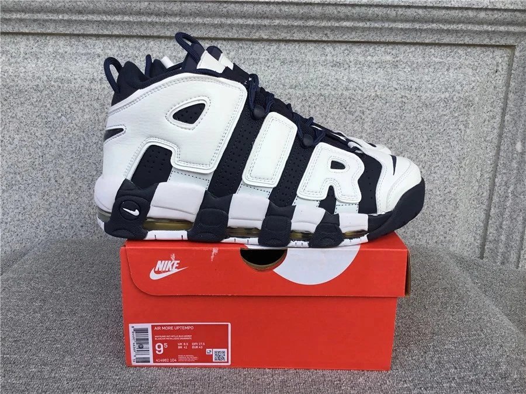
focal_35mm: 31
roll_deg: -0.9
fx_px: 471
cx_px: 263
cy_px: 197
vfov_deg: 45.4
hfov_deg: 58.4
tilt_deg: -16.0
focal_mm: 3.3
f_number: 2.4
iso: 25
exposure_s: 1/365
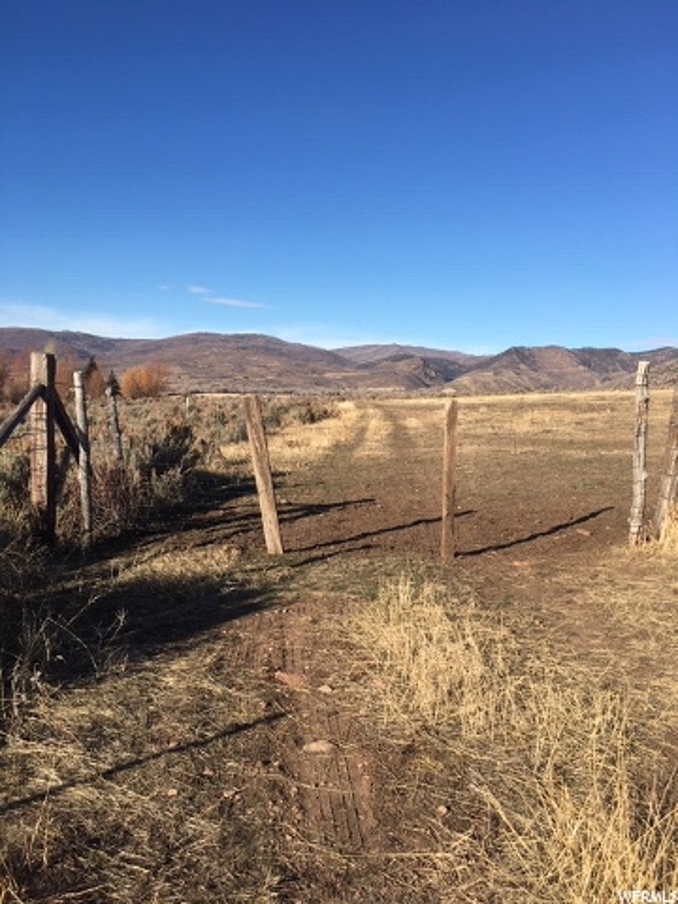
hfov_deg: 48.2
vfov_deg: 61.7
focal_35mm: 29
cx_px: 339
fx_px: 757
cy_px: 452
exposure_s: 1/1637
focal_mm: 4.15
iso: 25
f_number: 2.2
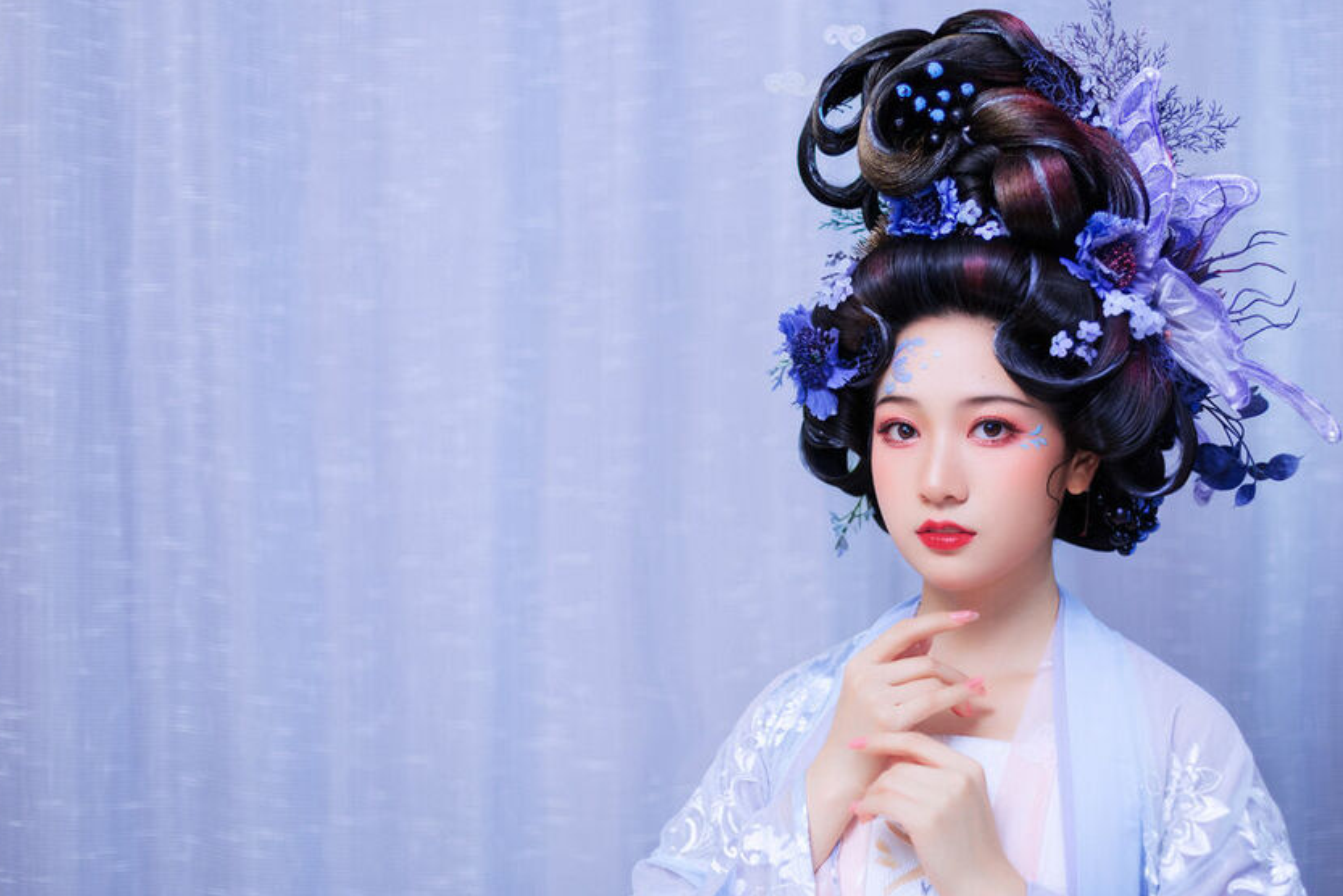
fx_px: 2351
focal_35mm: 63
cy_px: 456
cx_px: 835
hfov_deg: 31.7
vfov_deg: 21.6
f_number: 1.8
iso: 100
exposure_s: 1/125
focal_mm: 50
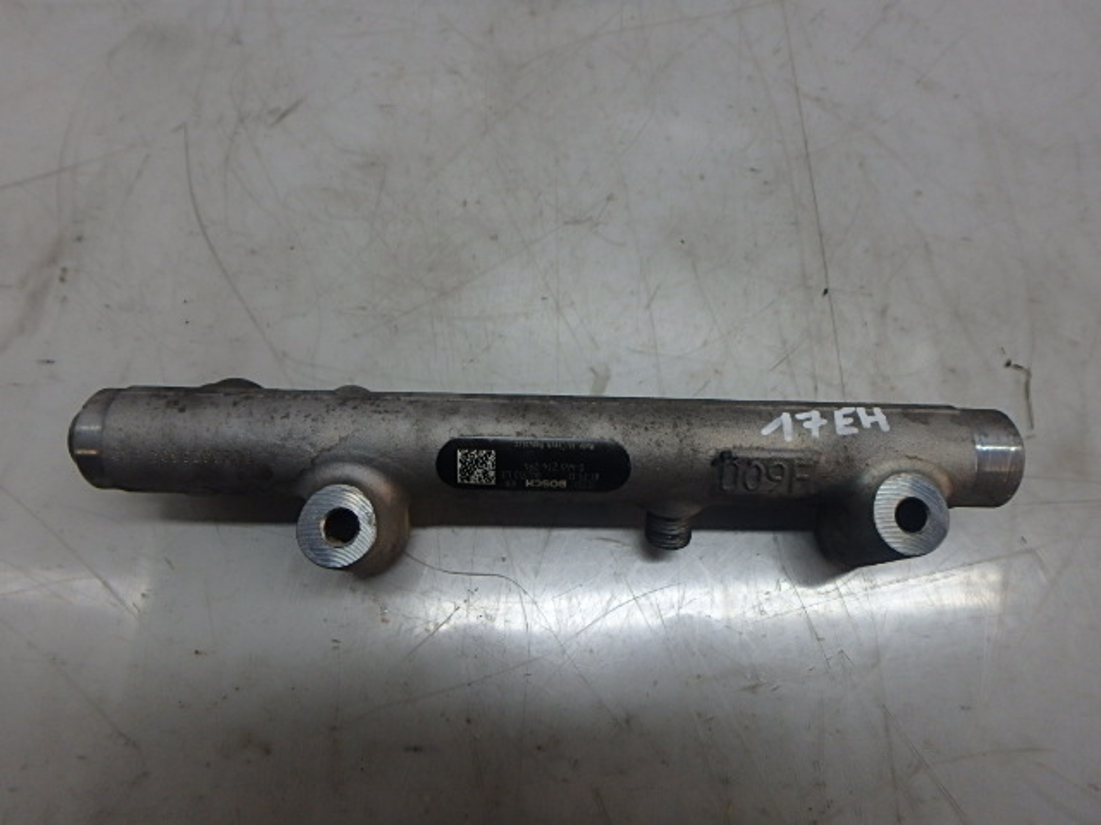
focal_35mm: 21
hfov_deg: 79.0
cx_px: 550
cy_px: 412
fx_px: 668
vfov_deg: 63.4
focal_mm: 3.7
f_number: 3.5
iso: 200
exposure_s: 1/60
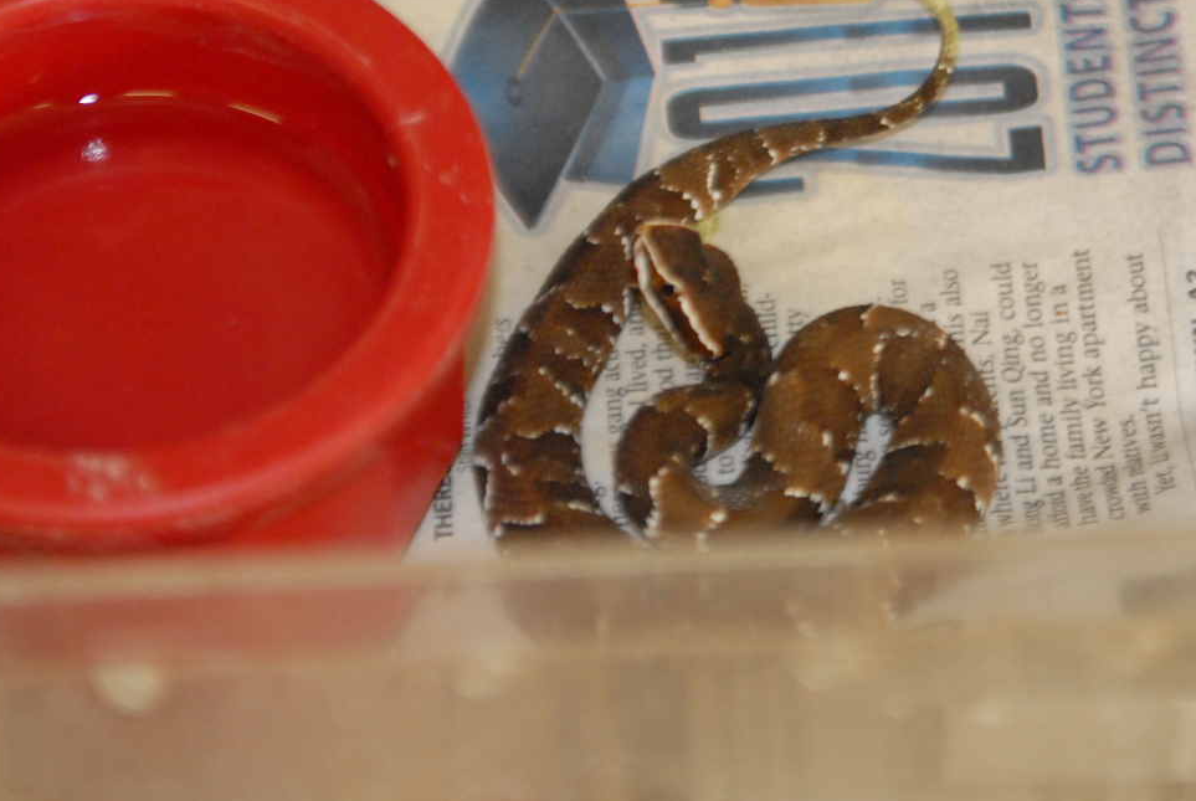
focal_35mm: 151
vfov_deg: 9.1
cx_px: 725
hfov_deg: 13.6
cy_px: 322
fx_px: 5012
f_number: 2.8
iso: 1100
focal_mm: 75
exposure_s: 1/50
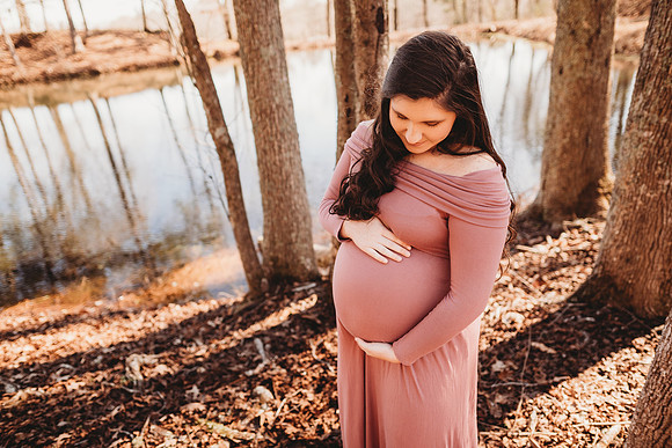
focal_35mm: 24
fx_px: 448
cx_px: 336
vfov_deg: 53.2
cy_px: 224
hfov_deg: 73.7
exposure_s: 1/250
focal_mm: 24
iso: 100
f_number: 2.2
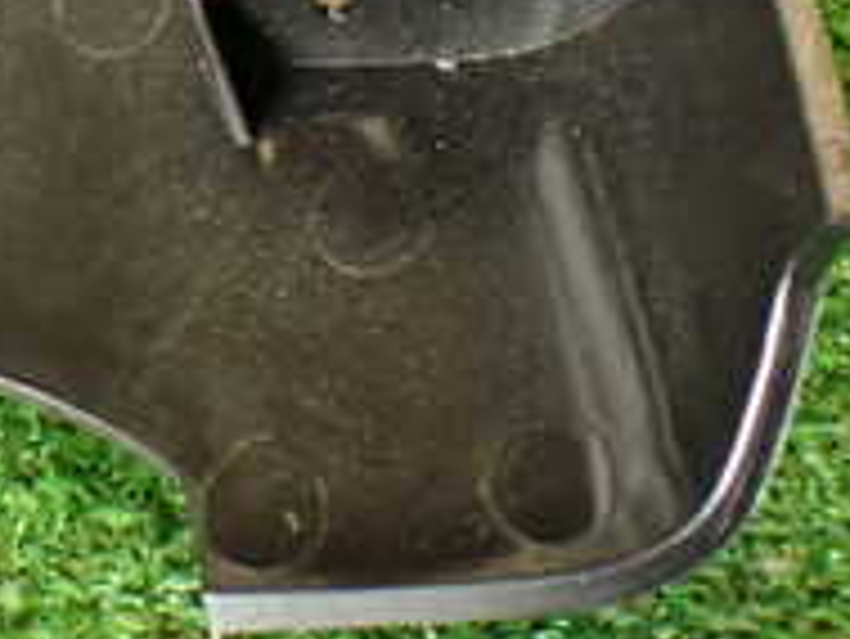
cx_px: -49
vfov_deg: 15.0
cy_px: -130
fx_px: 2334
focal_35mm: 95
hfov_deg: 19.9
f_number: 2.3
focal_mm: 5.4
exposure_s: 1/30
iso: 250
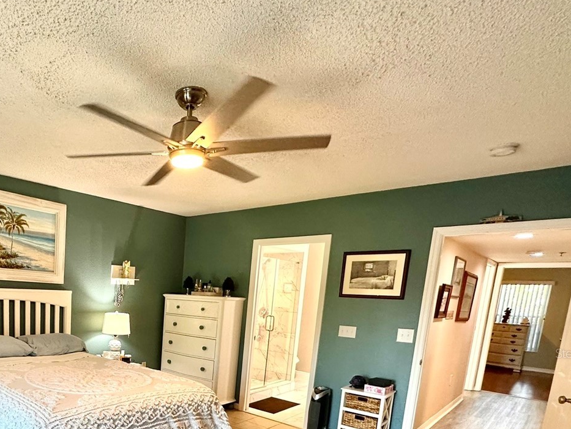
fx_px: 396
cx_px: 124
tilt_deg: -9.5
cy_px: 353
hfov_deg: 65.8
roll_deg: -2.5
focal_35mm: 24
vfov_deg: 52.5
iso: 250
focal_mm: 2.22
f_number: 2.2
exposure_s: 1/120
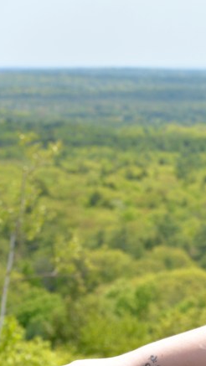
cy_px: 183
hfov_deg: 7.4
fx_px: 1582
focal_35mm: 163
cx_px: 227
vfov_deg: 13.2
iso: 160
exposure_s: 1/640
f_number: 5.6
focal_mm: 38.5
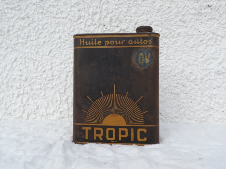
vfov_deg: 49.7
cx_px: 113
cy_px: 84
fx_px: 183
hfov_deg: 63.4
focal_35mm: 28
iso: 80
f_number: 3.1
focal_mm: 4.9
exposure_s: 1/250
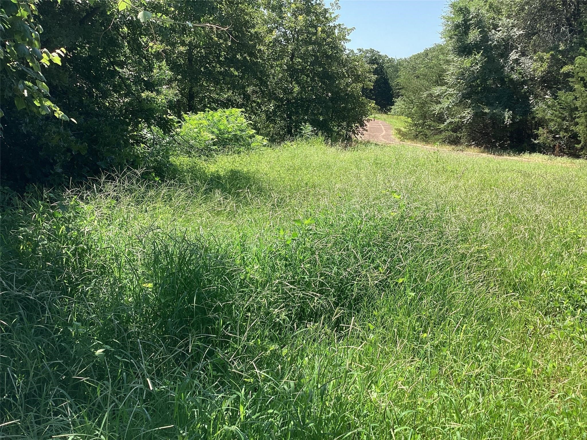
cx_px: 294
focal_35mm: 31
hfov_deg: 58.4
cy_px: 220
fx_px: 526
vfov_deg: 45.4
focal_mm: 3.3
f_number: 2.4
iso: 25
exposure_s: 1/424
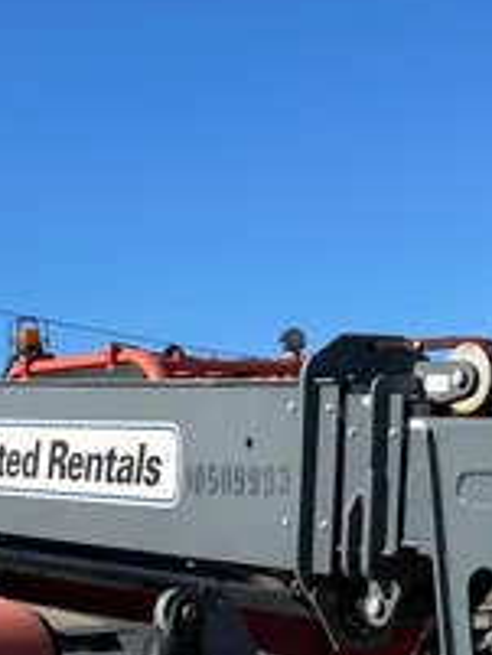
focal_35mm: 95
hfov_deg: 15.5
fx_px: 1798
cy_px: 780
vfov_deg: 19.5
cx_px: 153
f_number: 1.8
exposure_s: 1/3300
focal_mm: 4.25
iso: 32
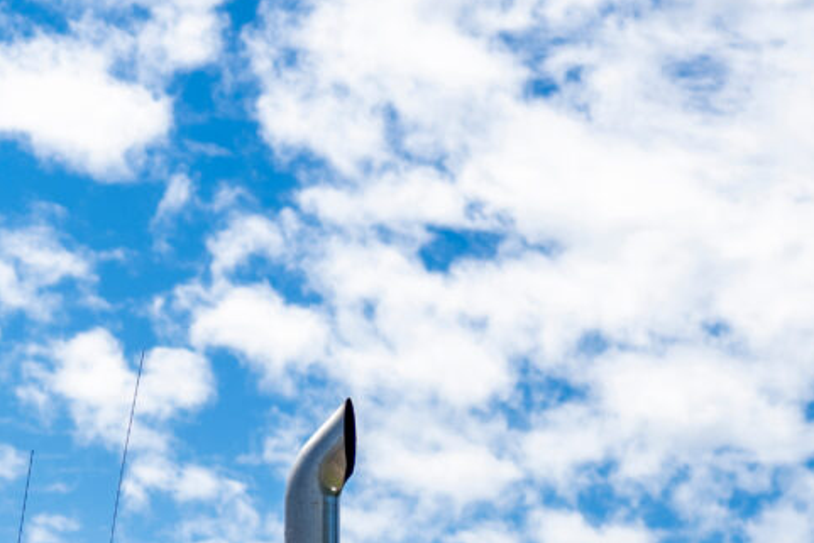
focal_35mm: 149
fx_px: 3370
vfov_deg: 8.9
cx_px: -286
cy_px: 874
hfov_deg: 13.2
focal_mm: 35
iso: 100
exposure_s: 1/2000
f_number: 2.8
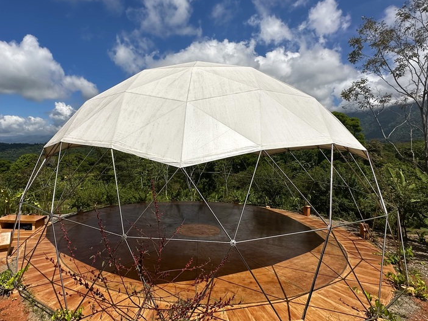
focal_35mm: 16
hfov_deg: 94.3
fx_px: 198
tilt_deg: -0.3
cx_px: 195
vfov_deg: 78.1
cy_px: 168
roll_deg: -0.8
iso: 40
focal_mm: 2.22
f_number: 2.2
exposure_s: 1/8403
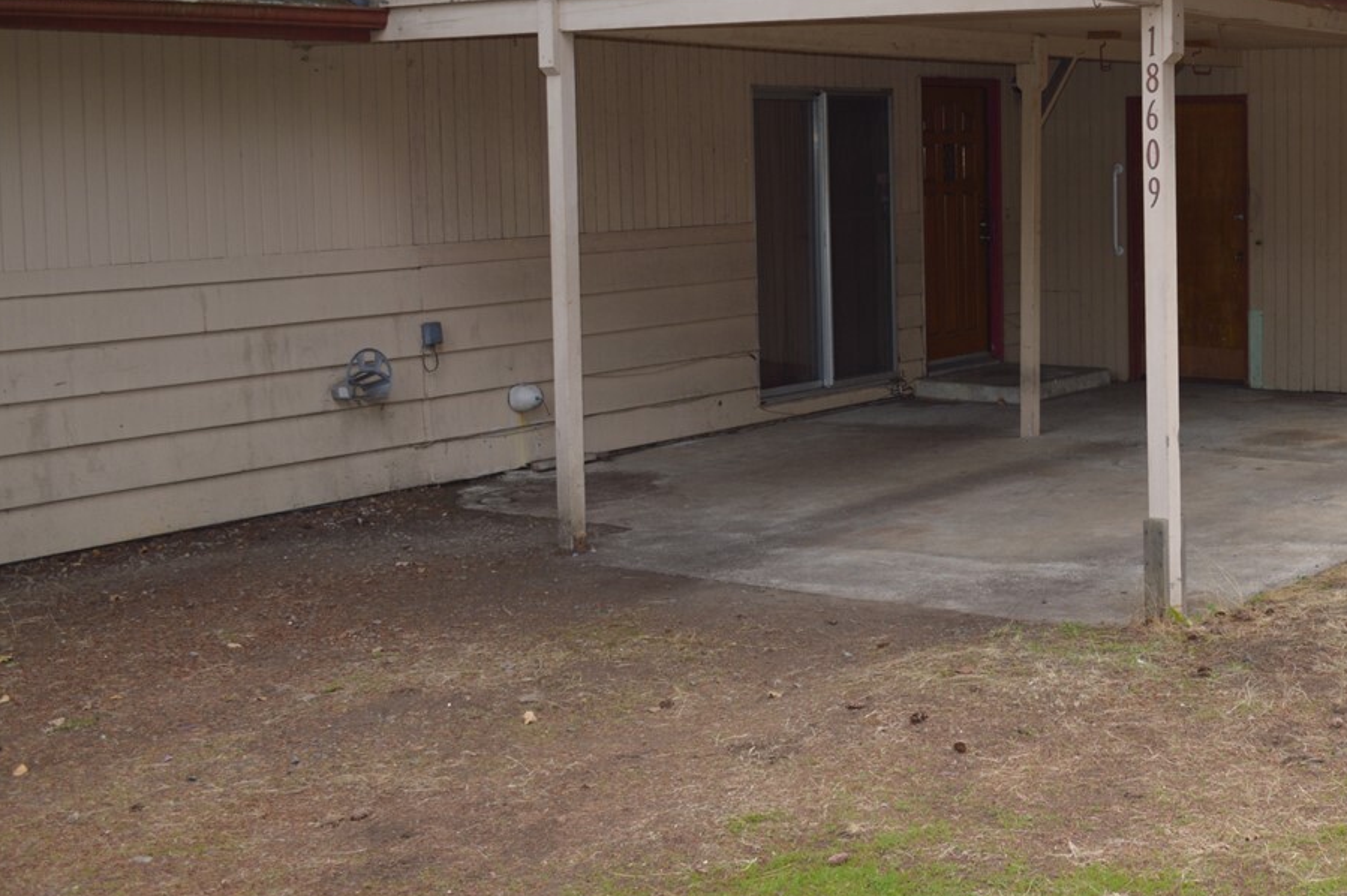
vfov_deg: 26.2
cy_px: 275
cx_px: 1126
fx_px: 1907
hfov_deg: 37.2
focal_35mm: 51
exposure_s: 1/160
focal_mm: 18
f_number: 3.5
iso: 100
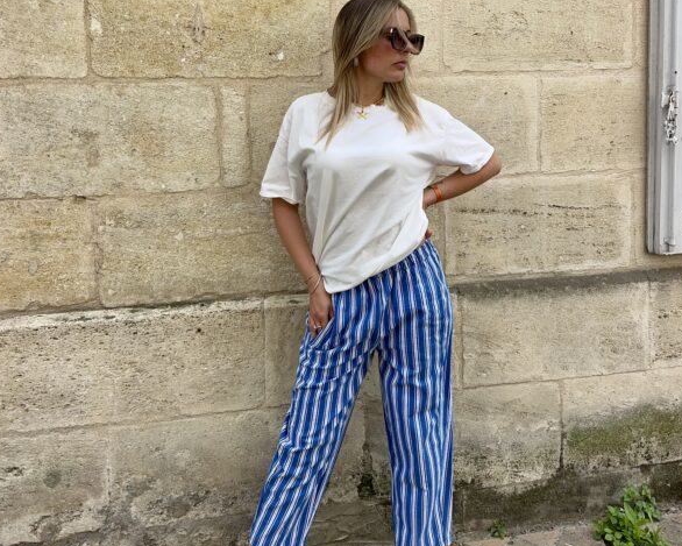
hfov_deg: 55.7
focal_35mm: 32
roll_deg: +0.8
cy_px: 161
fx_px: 646
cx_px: 340
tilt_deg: -2.9
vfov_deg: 44.8
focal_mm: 6.86
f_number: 1.78
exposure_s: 1/1453
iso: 80
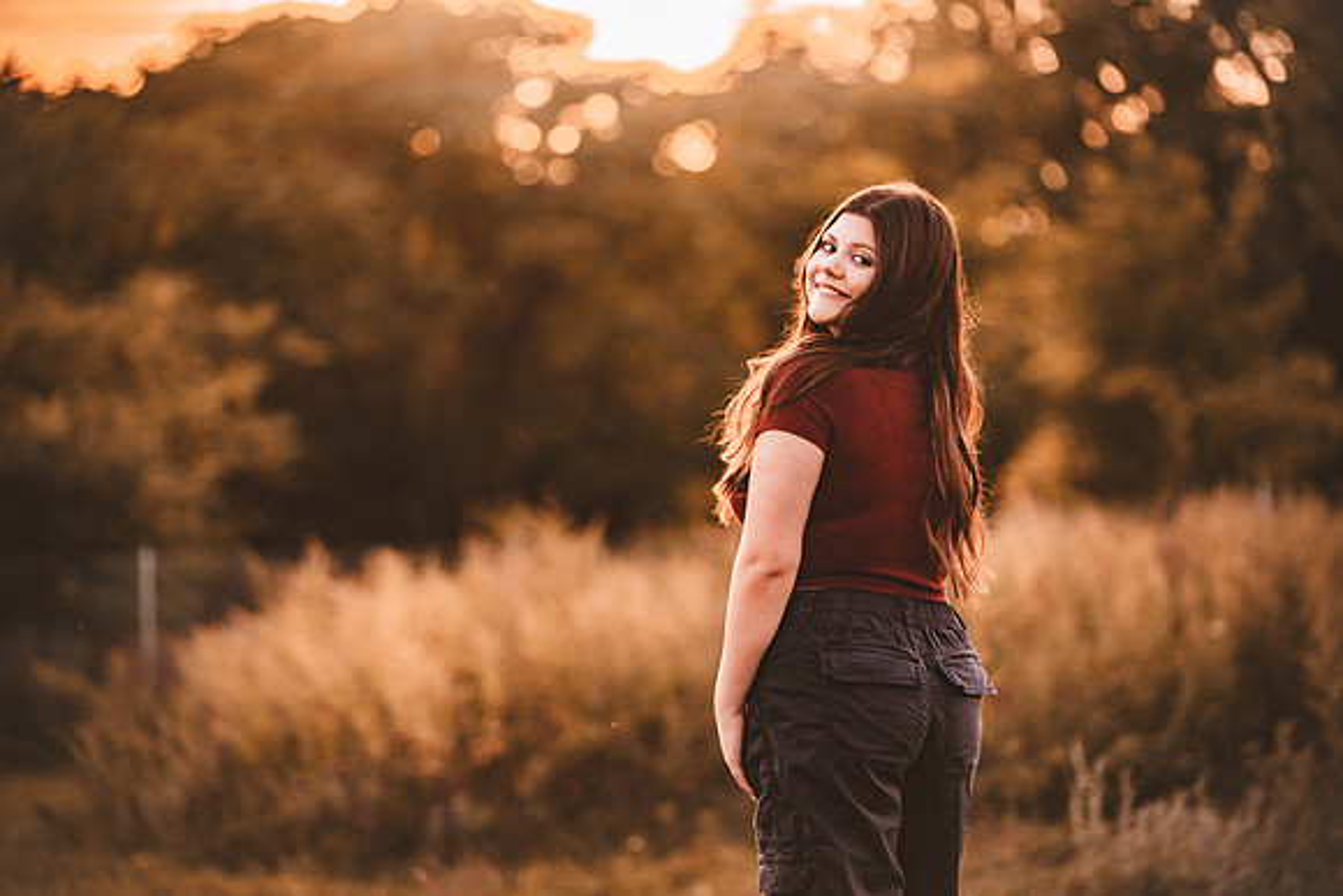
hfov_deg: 14.2
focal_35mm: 145
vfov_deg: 9.5
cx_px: 672
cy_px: 448
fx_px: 5410
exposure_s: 1/125
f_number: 2.8
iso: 640
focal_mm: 145
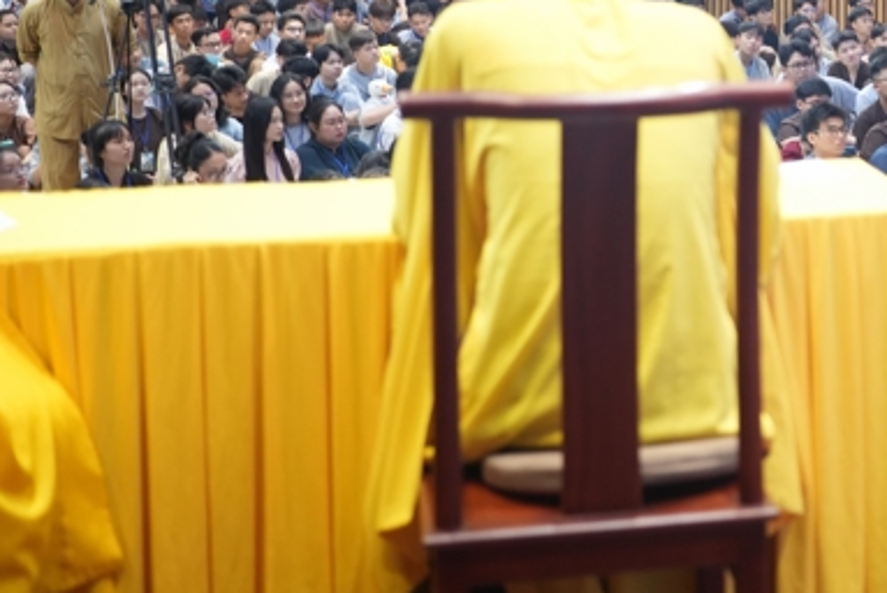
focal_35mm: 89
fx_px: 2194
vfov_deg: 15.2
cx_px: 1122
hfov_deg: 21.0
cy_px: 32
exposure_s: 1/100
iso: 1250
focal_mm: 35
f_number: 2
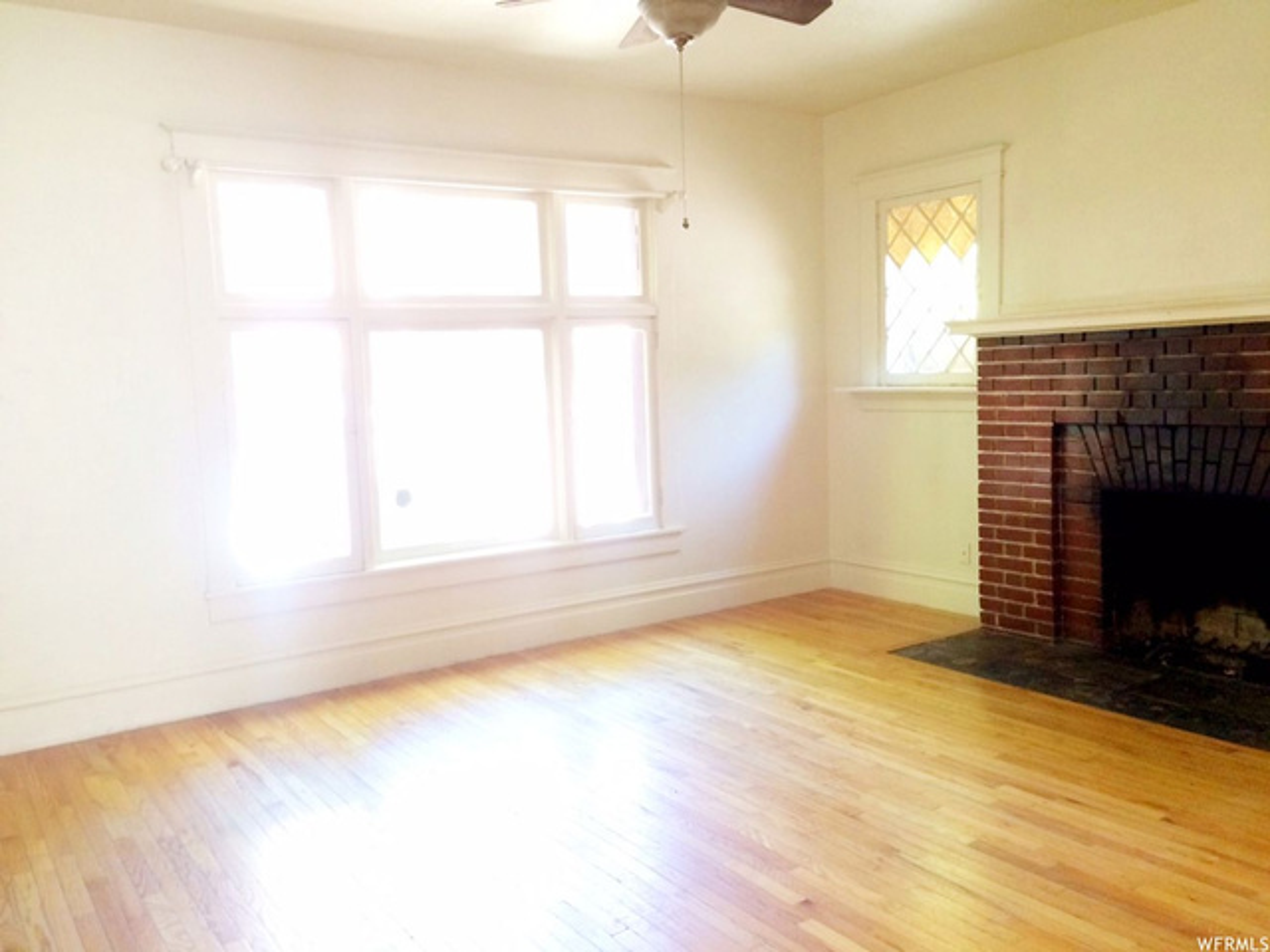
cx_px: 635
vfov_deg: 48.2
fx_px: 1064
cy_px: 476
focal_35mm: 29
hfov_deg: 61.7
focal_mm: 4.15
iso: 200
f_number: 2.2
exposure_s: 1/30
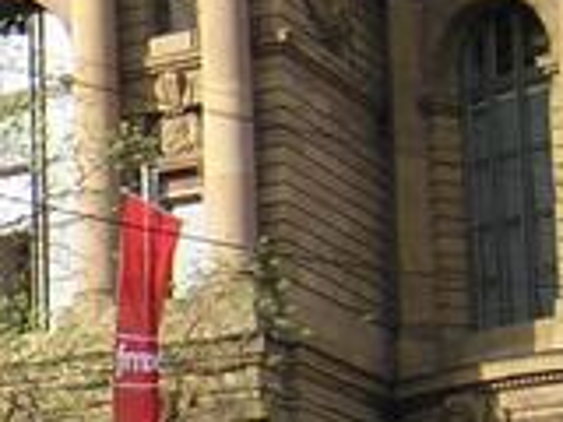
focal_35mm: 144
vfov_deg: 10.2
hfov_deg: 12.4
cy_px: 496
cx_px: -479
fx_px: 2342
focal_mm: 4.7
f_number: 2.6
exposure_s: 1/455
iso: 100
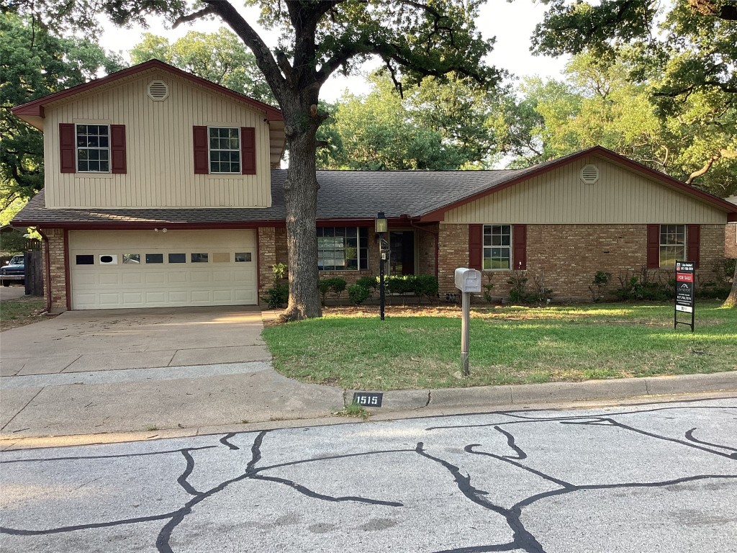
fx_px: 660
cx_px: 368
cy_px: 276
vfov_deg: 45.4
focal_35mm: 31
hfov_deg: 58.4
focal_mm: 3.3
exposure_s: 1/120
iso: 64
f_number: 2.4
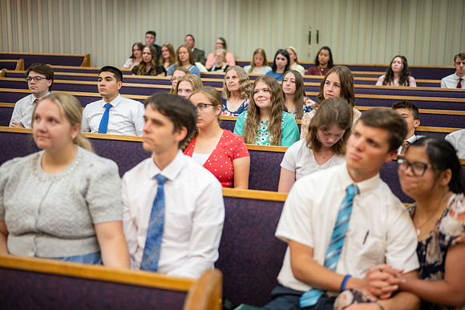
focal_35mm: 50
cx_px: 232
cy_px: 155
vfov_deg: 27.0
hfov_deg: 39.6
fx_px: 646
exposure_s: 1/400
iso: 1600
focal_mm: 50
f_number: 1.8
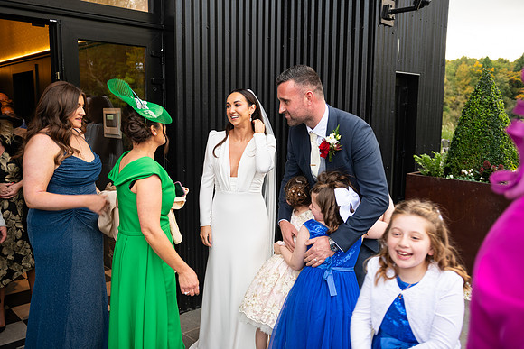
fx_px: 466
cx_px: 262
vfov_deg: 41.1
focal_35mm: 32
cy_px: 174
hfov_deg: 58.7
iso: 320
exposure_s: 1/160
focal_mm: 32
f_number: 3.5
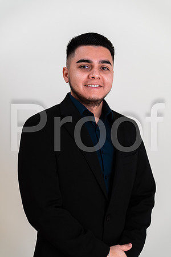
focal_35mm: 85
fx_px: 606
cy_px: 128
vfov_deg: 23.9
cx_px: 86
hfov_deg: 16.1
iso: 50
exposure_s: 1/160
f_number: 2.8
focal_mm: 85
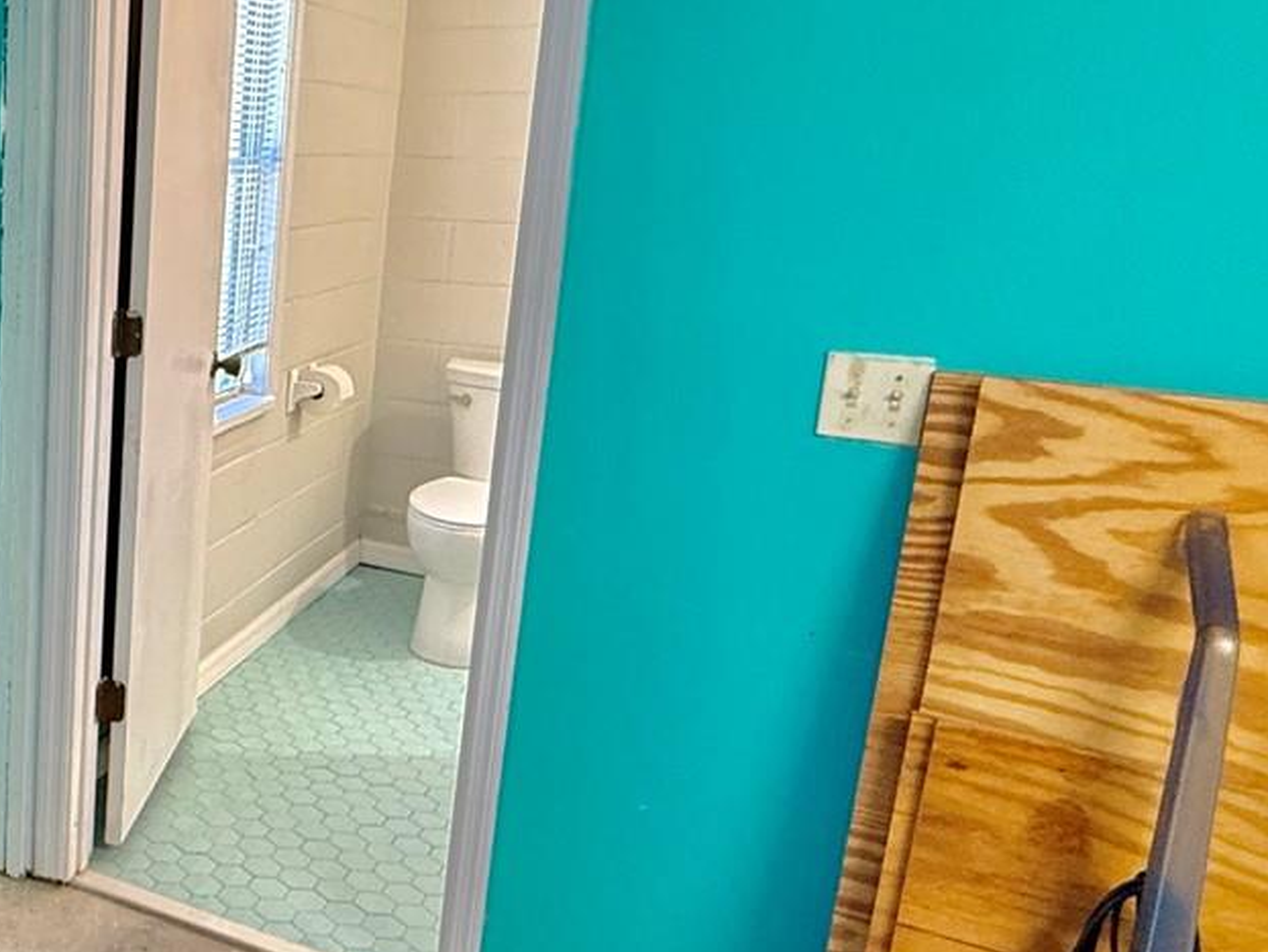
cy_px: 436
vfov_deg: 39.7
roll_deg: -1.8
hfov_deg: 43.2
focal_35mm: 36
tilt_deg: -12.1
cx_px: -33
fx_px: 1319
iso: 320
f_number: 2.2
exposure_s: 1/120
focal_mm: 2.22
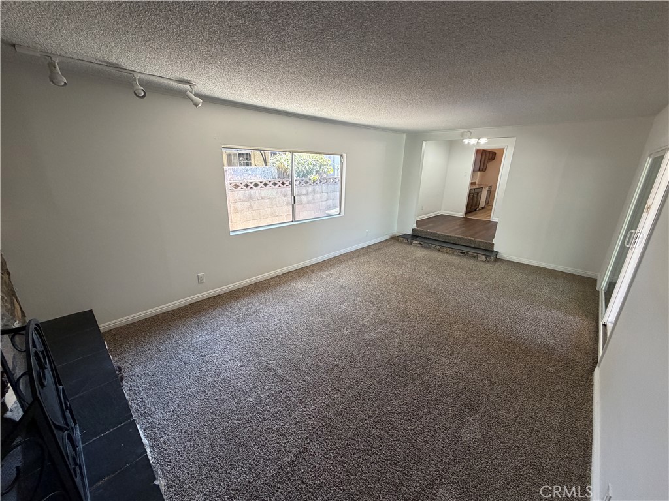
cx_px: 334
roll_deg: -0.9
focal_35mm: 14
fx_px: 271
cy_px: 250
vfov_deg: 85.7
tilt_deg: -17.1
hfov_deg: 102.1
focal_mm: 2.22
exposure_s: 1/99
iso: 320
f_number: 2.2
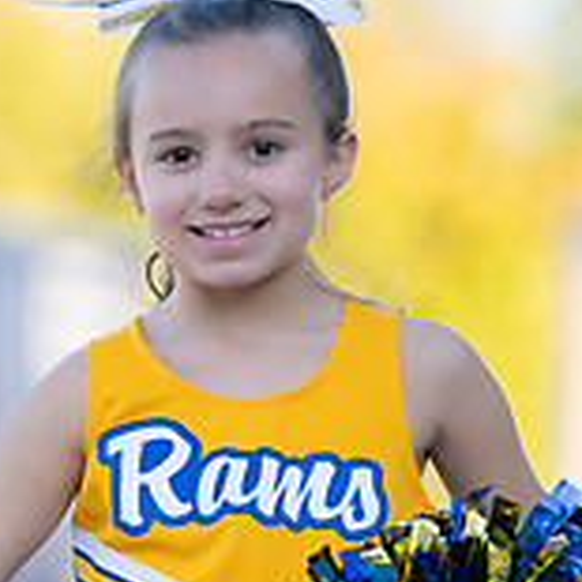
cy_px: 557
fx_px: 9264
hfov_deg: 3.6
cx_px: 198
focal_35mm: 487
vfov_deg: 3.6
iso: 100
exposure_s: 1/320
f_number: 2.8
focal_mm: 144
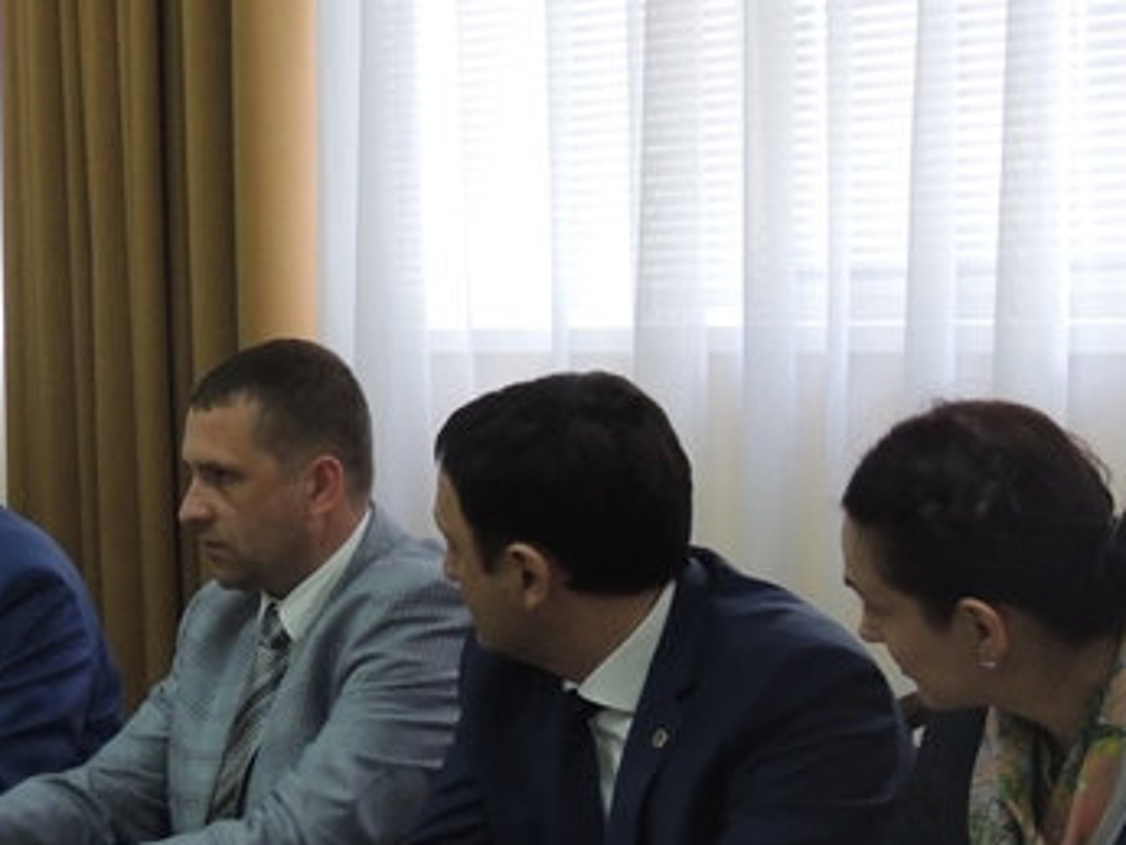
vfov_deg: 13.6
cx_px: 108
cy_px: 447
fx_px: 3547
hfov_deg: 17.8
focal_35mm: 109
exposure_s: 1/30
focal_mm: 8.3
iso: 400
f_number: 3.5
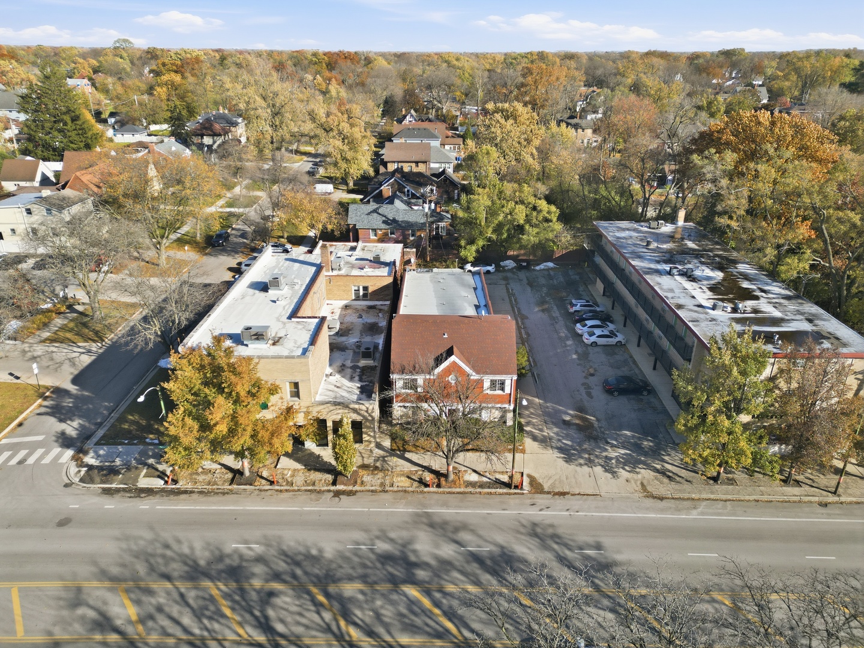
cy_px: 324
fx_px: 599
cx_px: 432
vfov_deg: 56.8
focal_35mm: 24
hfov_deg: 71.6
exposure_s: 1/2000
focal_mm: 6.7
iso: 200
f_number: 1.7
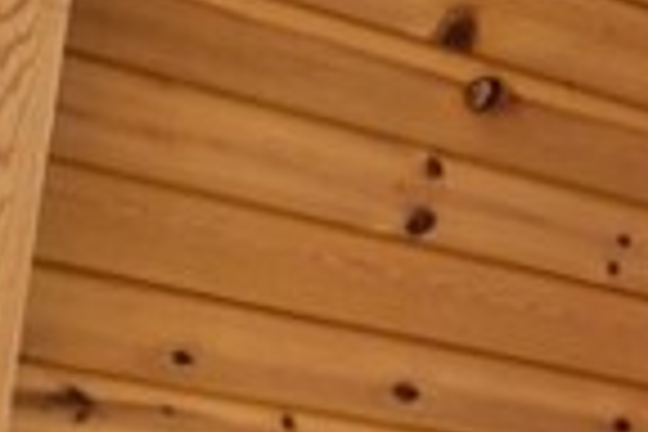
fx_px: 2077
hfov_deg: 14.2
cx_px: 1372
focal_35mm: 115
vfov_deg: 10.4
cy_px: 1004
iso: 100
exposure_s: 1.6
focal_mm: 16.2
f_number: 13
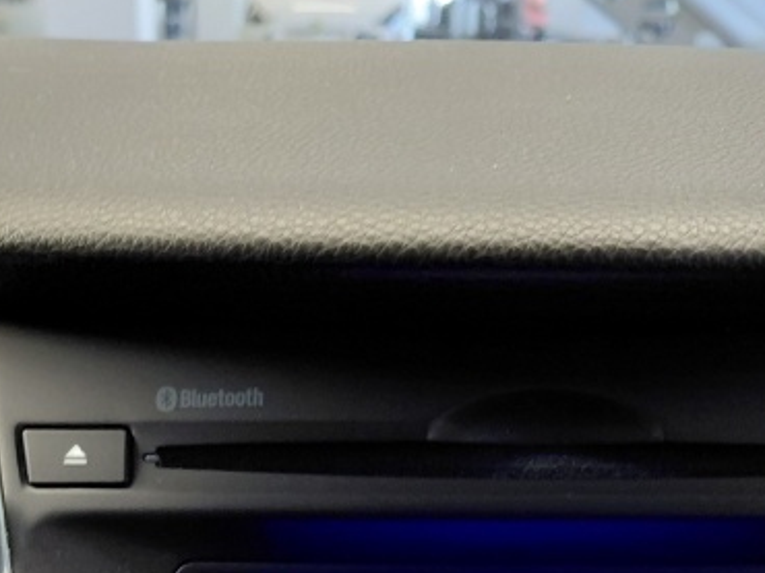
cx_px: 395
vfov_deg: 19.7
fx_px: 1524
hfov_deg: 28.2
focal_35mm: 69
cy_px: 731
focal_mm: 4.69
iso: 250
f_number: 1.8
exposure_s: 1/50.1
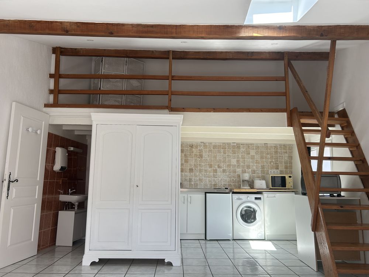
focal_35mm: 26
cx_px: 184
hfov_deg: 67.3
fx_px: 277
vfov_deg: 53.1
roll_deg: -0.3
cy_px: 138
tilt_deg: +9.3
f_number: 1.5
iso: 40
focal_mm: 5.7
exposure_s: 1/121
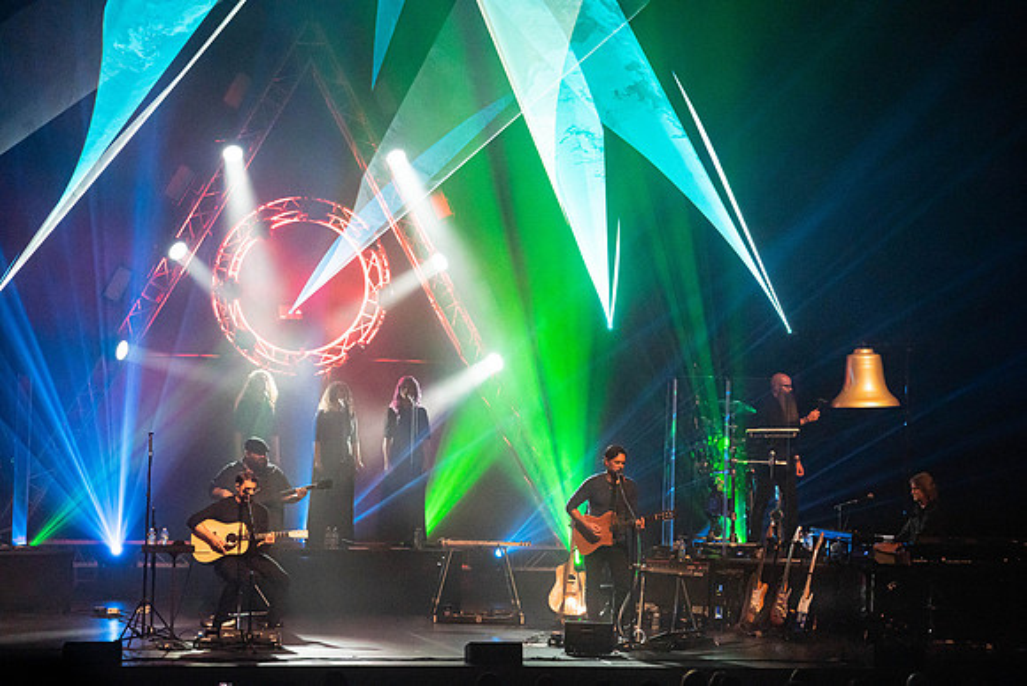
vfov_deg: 10.9
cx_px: 514
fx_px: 3595
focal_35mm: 126
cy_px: 343
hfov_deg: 16.3
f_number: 5.6
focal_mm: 126
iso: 6400
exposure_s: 1/250
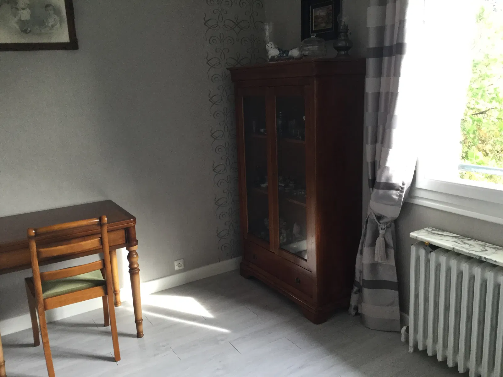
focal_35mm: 31
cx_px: 252
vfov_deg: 45.4
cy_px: 188
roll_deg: +1.5
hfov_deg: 58.4
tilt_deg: -13.7
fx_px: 450
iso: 50
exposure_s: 1/33
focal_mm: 3.3
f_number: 2.4
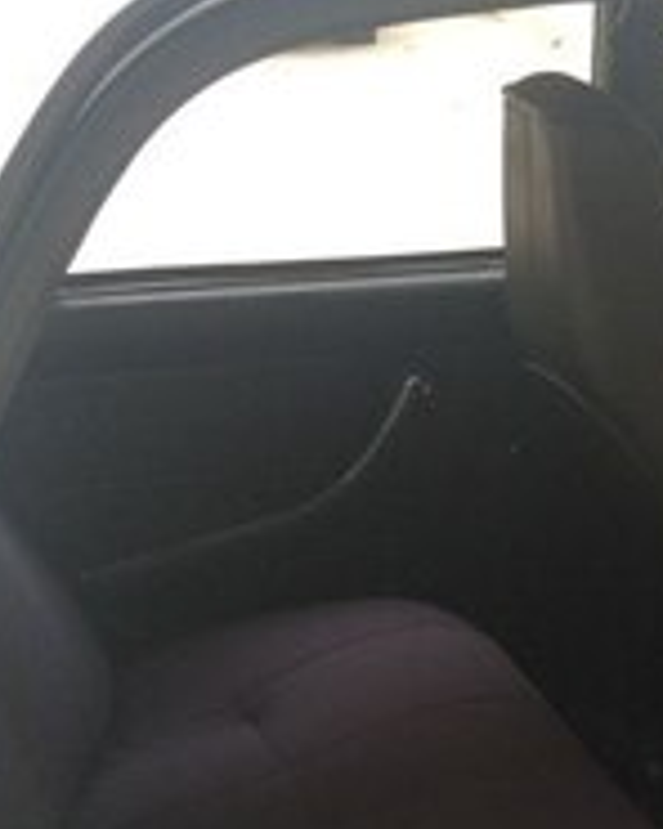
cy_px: 919
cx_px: 771
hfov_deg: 19.2
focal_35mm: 76
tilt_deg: -32.9
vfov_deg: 23.5
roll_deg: -3.7
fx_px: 1864
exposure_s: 1/33
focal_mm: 4.15
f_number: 2.2
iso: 100
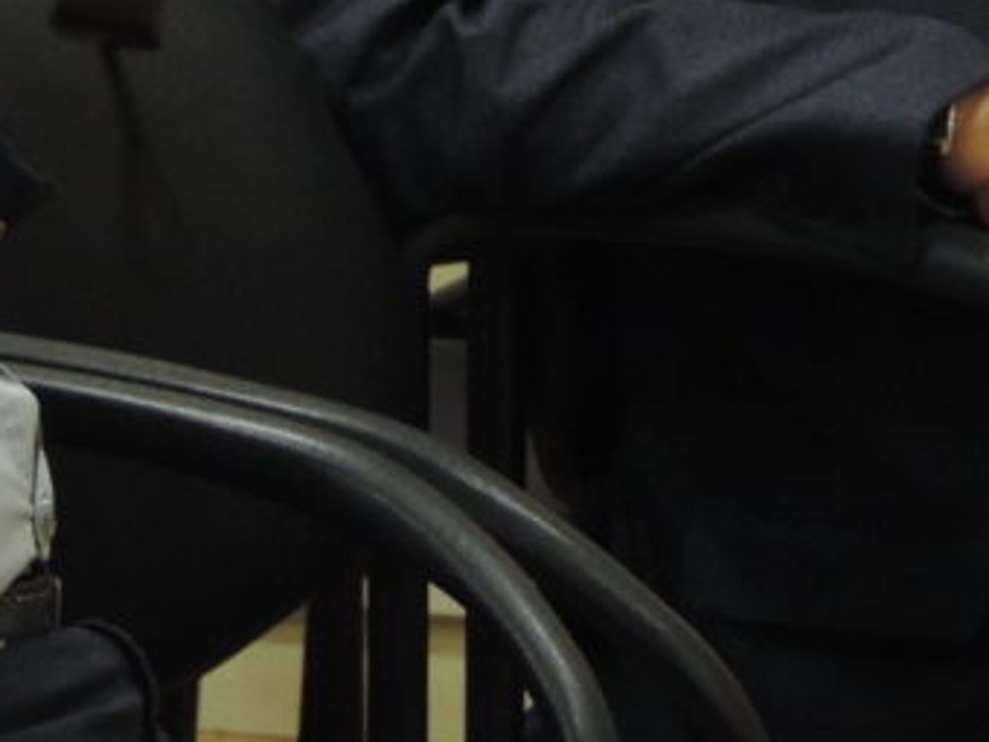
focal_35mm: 512
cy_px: -340
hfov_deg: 3.9
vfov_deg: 2.9
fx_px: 14628
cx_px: 207
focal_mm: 30.3
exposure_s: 1/20
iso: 800
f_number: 4.5
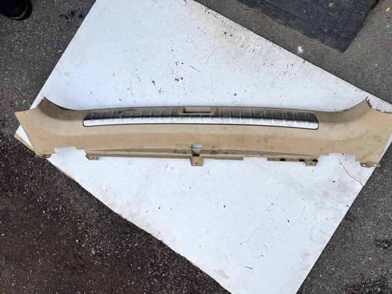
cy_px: 147
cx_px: 196
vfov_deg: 53.0
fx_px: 294
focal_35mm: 26
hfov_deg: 67.3
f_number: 1.5
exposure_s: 1/965
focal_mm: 5.7
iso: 50
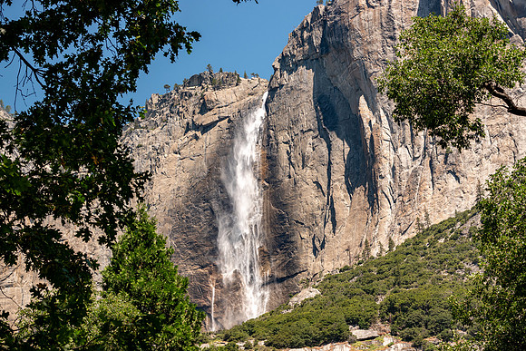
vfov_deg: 15.5
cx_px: 263
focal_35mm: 88
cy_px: 176
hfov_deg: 23.1
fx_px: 1286
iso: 100
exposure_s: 1/500
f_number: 4.5
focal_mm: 32.39
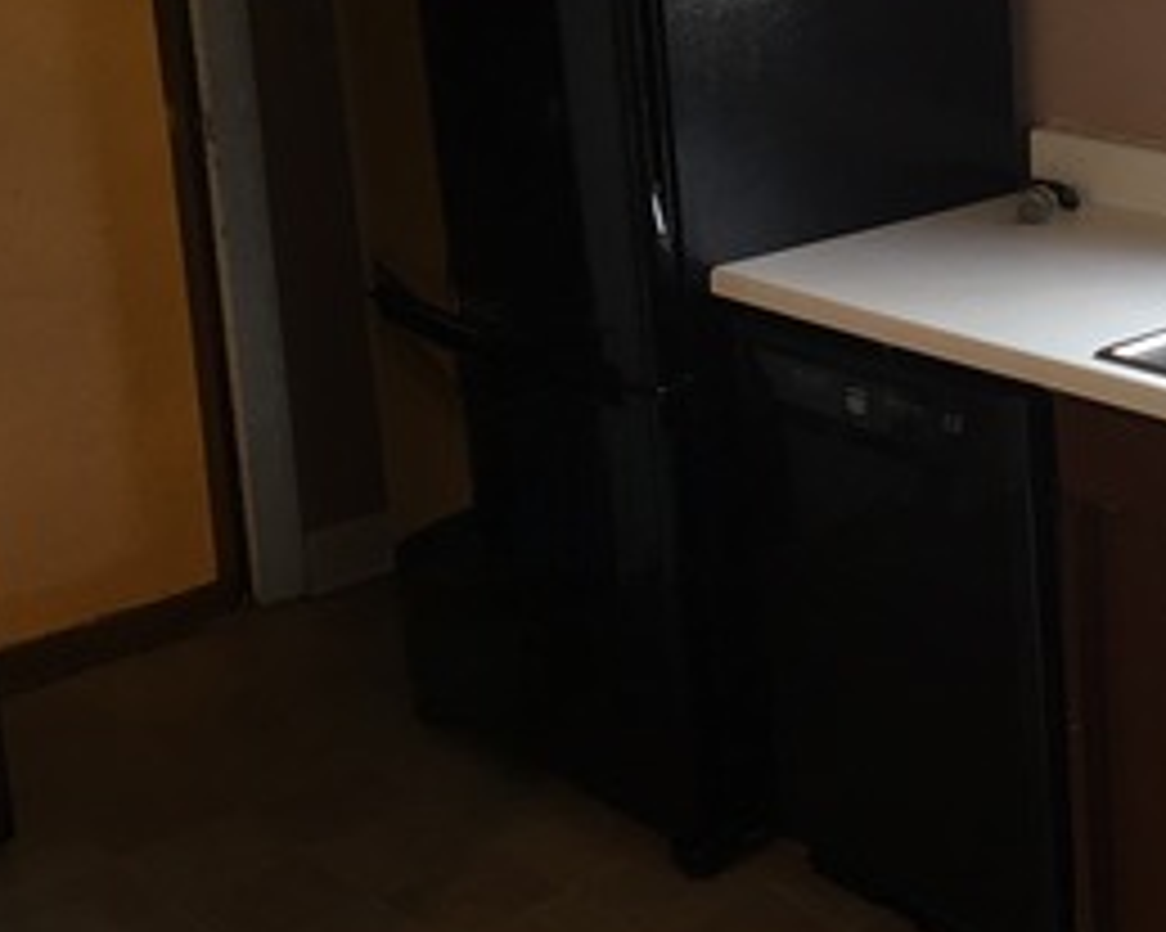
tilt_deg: -12.2
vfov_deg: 21.6
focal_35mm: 70
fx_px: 2415
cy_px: 225
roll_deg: +2.3
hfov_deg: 25.6
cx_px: 1198
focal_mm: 4.15
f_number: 2.2
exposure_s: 1/15
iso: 25
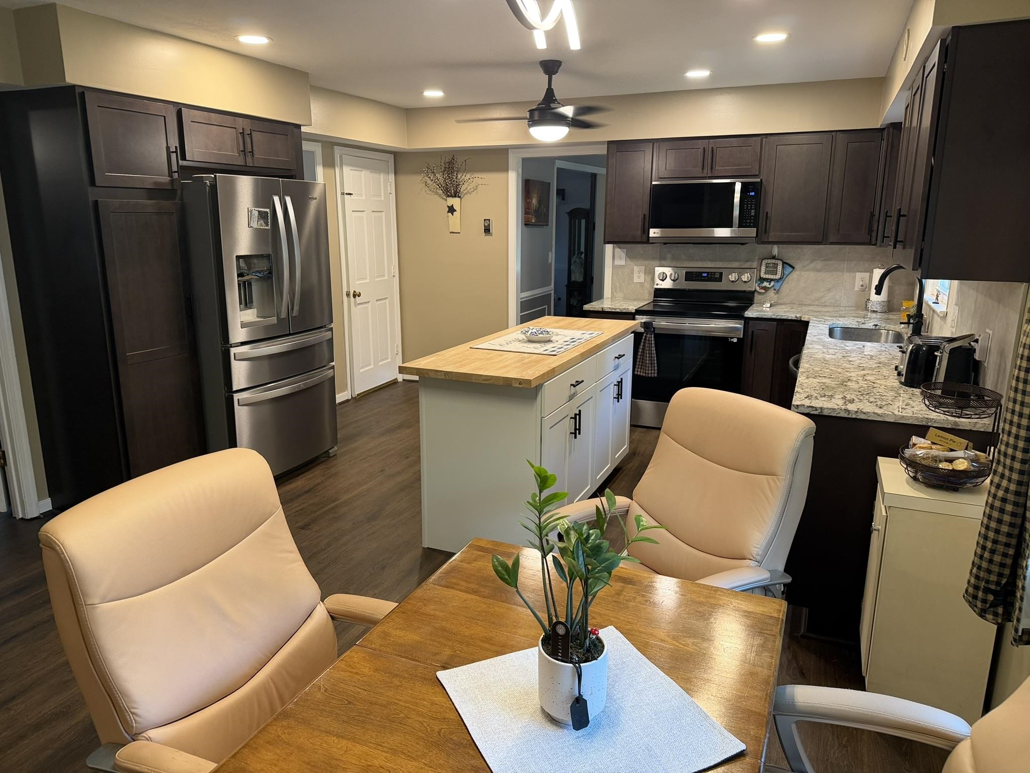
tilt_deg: -12.7
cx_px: 515
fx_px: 714
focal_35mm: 24
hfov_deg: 71.6
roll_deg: +0.5
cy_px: 386
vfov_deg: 56.8
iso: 160
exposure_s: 1/60
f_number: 1.78
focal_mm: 6.76
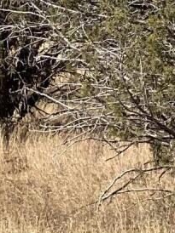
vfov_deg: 5.2
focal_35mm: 380
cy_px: 197
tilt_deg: -6.4
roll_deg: -3.1
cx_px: -304
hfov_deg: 3.8
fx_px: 2565
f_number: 2
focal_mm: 6
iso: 20
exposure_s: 1/1597
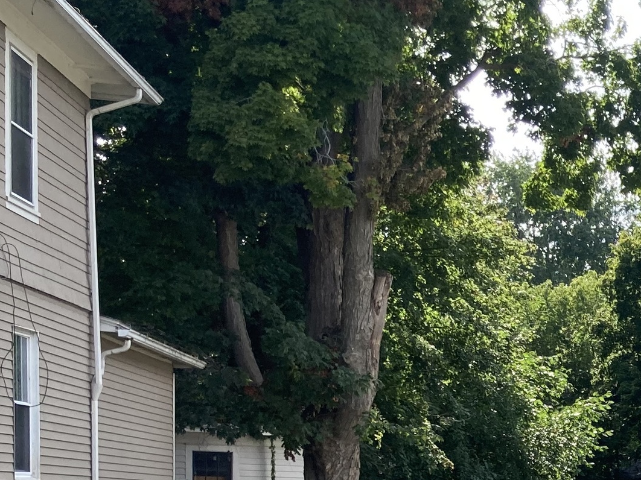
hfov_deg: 21.3
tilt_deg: -4.2
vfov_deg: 17.1
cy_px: 627
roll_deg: -2.2
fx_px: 1500
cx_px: 890
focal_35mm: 81
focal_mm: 3.99
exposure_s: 1/631
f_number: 1.8
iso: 20
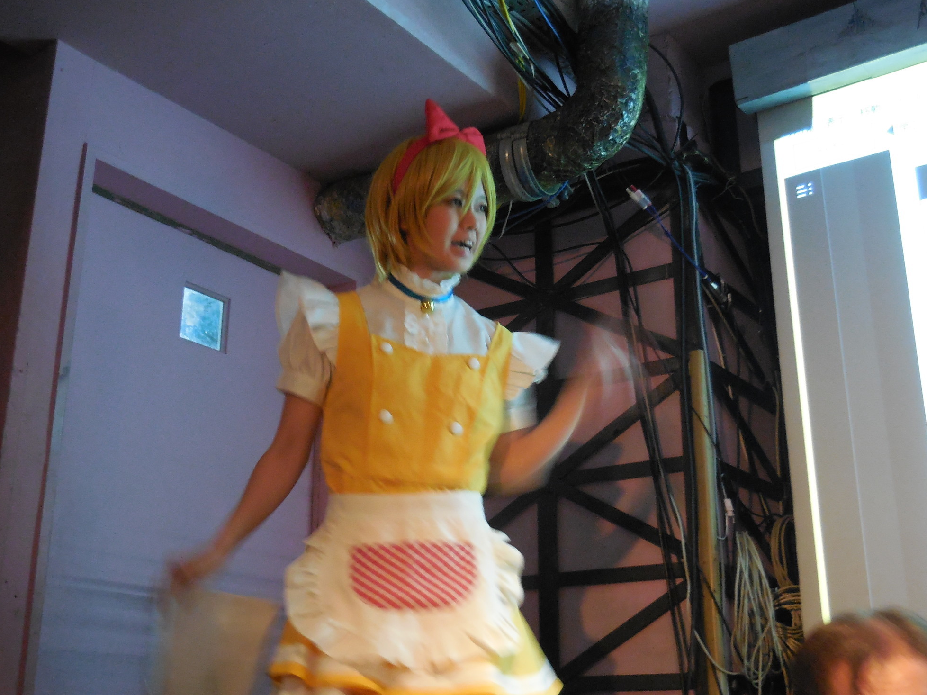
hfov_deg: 41.2
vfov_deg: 31.5
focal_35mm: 46
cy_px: 347
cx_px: 469
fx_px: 1232
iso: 800
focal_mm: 8.1
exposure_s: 1/13
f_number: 4.2
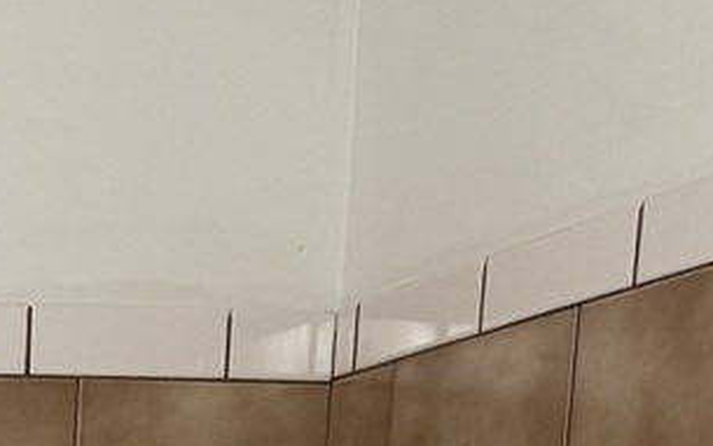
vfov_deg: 9.4
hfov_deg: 14.7
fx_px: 2333
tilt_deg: -7.6
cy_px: 1158
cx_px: -666
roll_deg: +0.5
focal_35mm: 120
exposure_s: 1/60
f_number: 1.78
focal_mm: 6.76
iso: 160
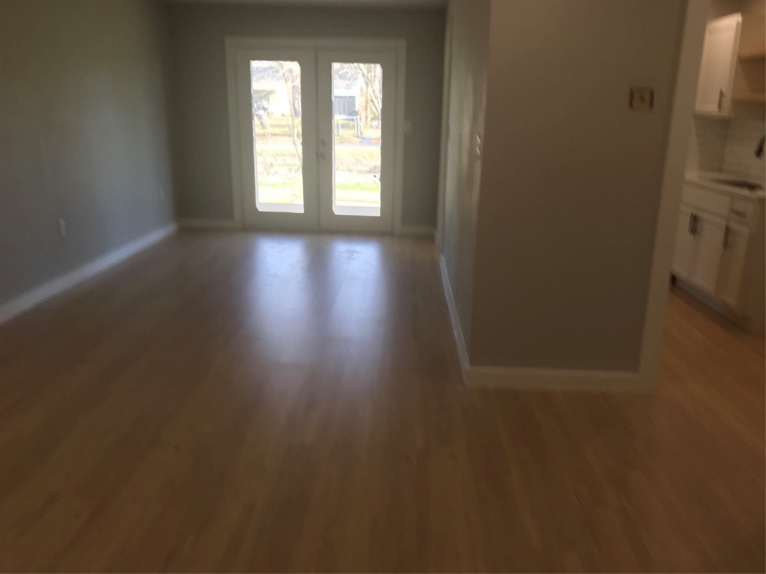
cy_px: 287
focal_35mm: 28
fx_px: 620
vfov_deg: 49.7
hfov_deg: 63.4
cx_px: 383
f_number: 1.8
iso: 40
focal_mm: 3.99
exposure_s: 1/95
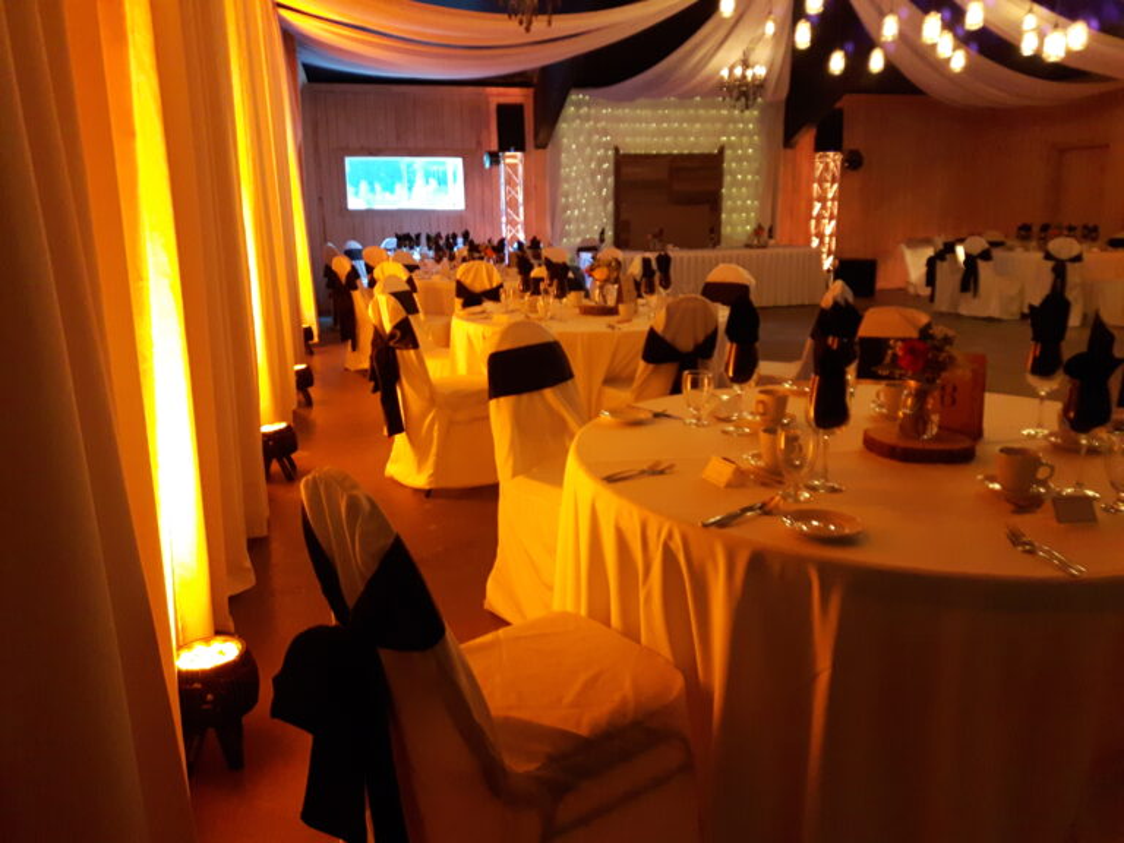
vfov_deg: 45.4
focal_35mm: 31
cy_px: 422
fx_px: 1007
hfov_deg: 58.4
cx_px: 562
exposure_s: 1/17
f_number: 1.9
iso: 400
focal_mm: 3.7
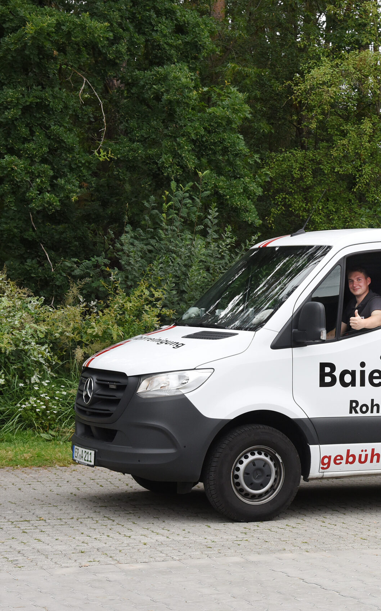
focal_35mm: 80
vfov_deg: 25.8
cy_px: 305
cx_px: 386
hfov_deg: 16.0
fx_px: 1330
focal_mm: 52
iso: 1600
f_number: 9
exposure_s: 1/320
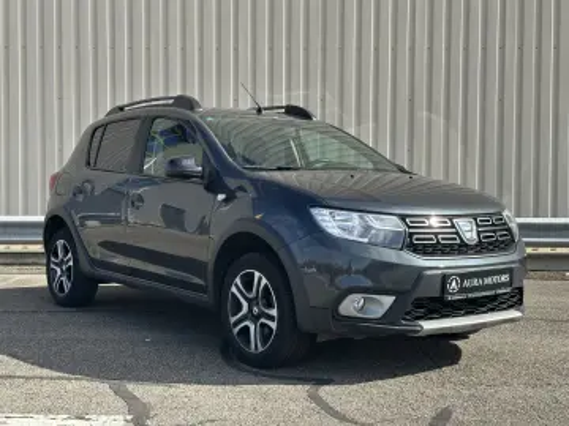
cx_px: 284
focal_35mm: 48
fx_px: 789
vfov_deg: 30.3
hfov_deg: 39.7
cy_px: 213
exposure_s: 1/1783
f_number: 1.78
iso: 64
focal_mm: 6.86
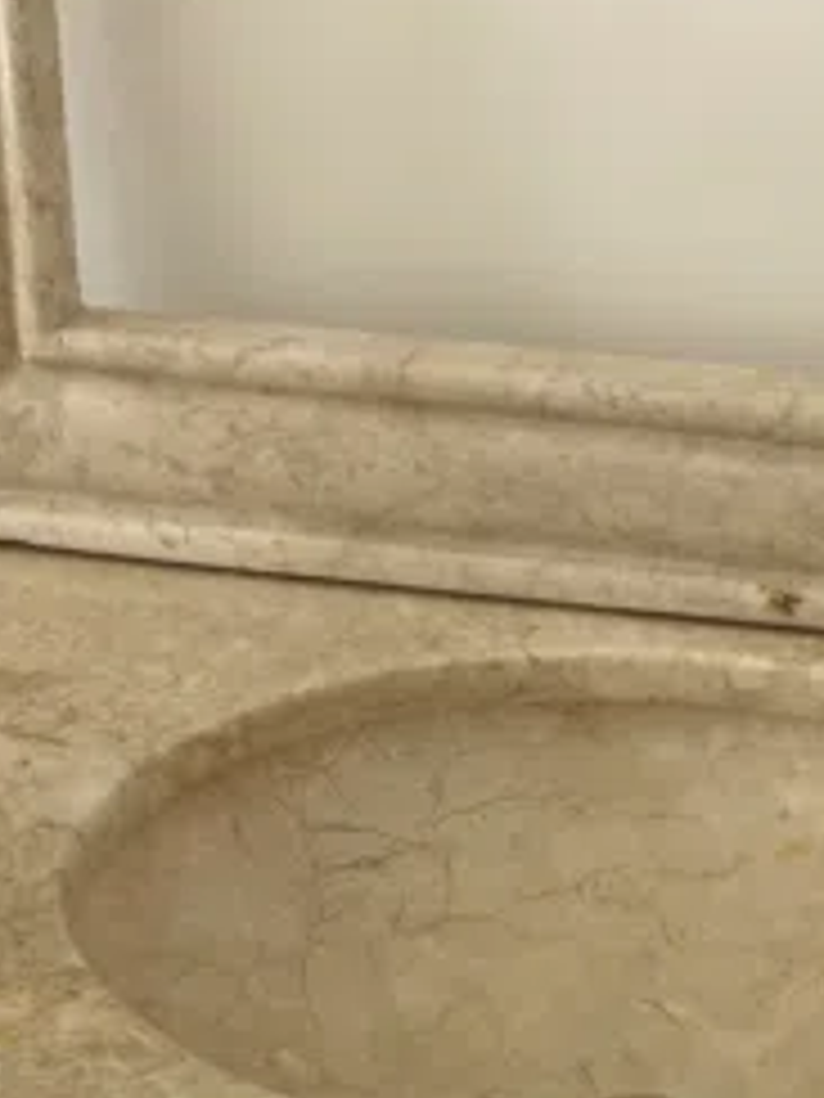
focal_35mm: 105
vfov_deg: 18.6
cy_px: 868
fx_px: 3333
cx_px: 657
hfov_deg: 14.0
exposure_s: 1/205
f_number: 2.2
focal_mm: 7.5
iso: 25
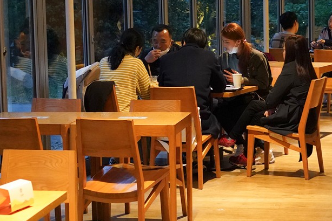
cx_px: 191
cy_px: 113
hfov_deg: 17.9
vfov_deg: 12.0
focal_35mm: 114
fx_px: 1052
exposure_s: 1/100
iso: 3200
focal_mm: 35
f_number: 3.5
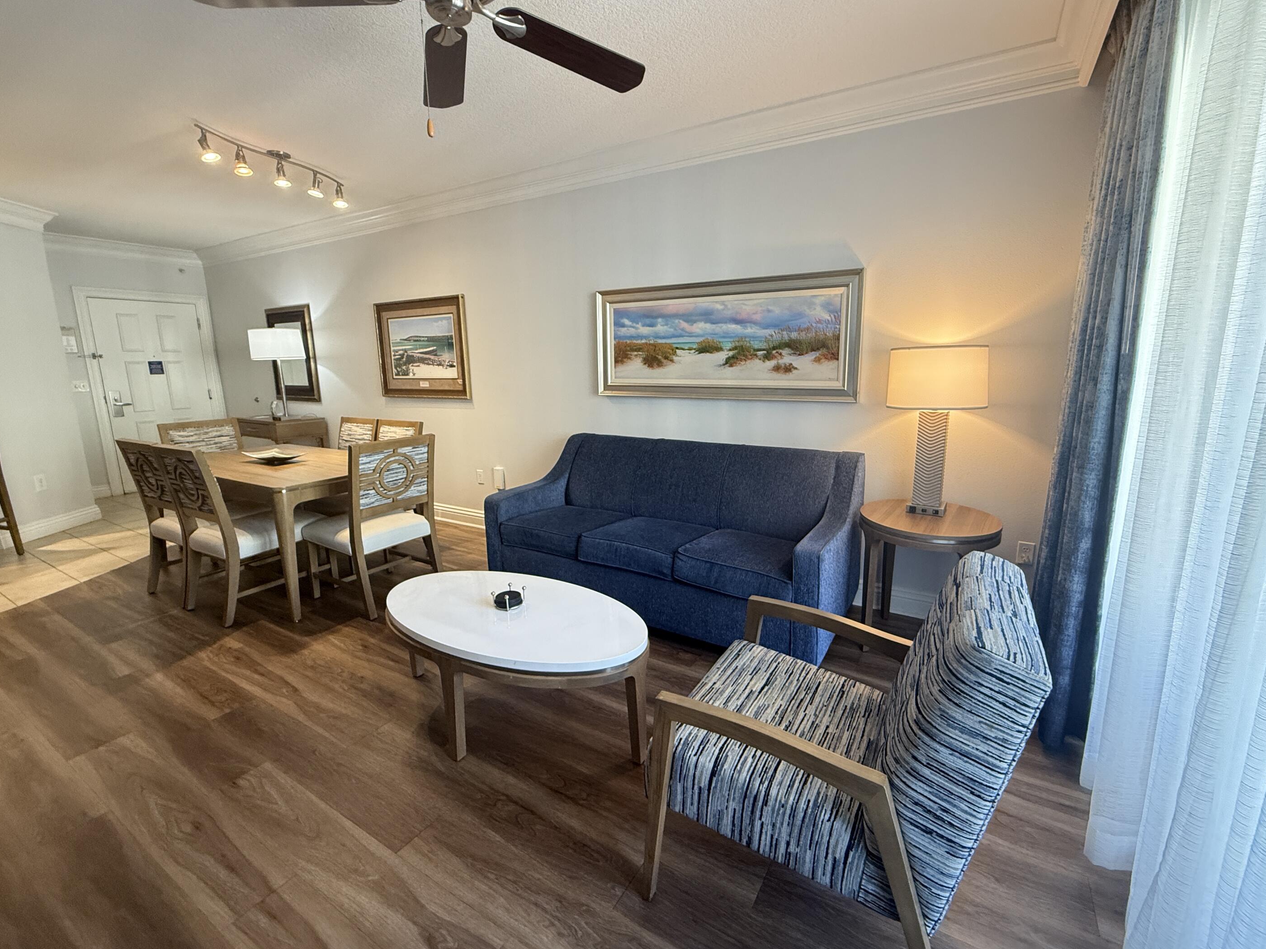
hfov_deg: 98.0
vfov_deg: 81.7
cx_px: 675
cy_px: 456
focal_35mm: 15
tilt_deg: -9.5
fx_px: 549
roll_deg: +0.6
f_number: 2.2
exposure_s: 1/60
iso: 320
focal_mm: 2.22
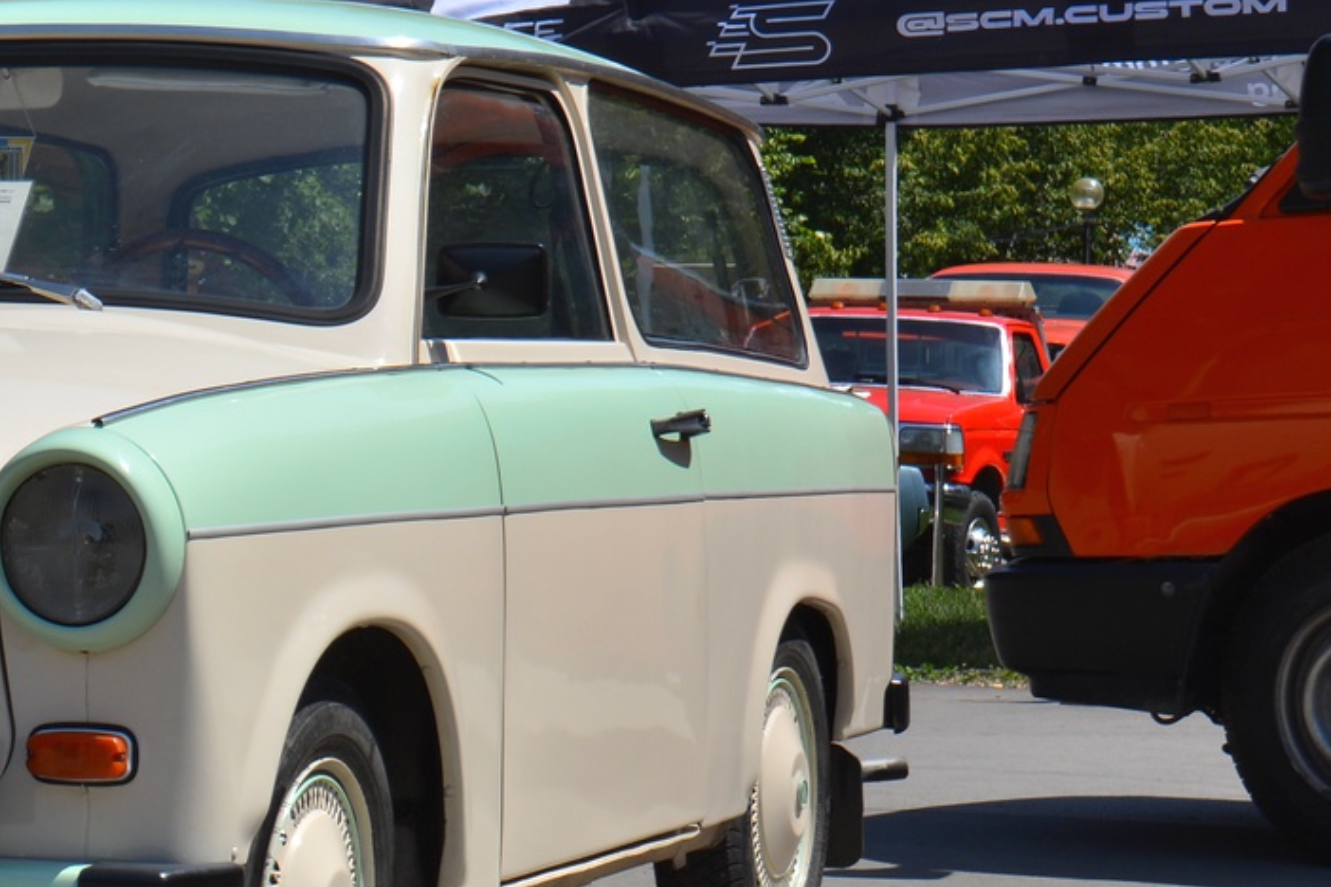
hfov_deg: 14.3
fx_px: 5213
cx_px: -61
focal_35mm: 141
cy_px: 374
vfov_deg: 9.7
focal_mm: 44
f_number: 9
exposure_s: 1/320
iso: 100
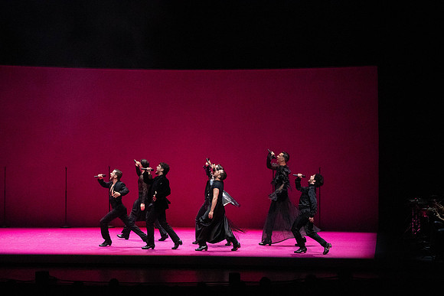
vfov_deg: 9.9
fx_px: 1715
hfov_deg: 14.8
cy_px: 148
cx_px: 222
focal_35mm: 139
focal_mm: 139
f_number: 9
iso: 25600
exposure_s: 1/400
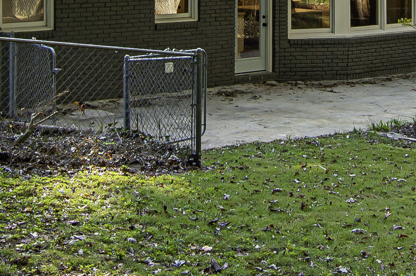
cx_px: 299
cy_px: -92
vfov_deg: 7.6
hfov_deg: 11.6
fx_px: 2043
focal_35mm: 177
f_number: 8
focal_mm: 40
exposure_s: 1/125
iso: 200
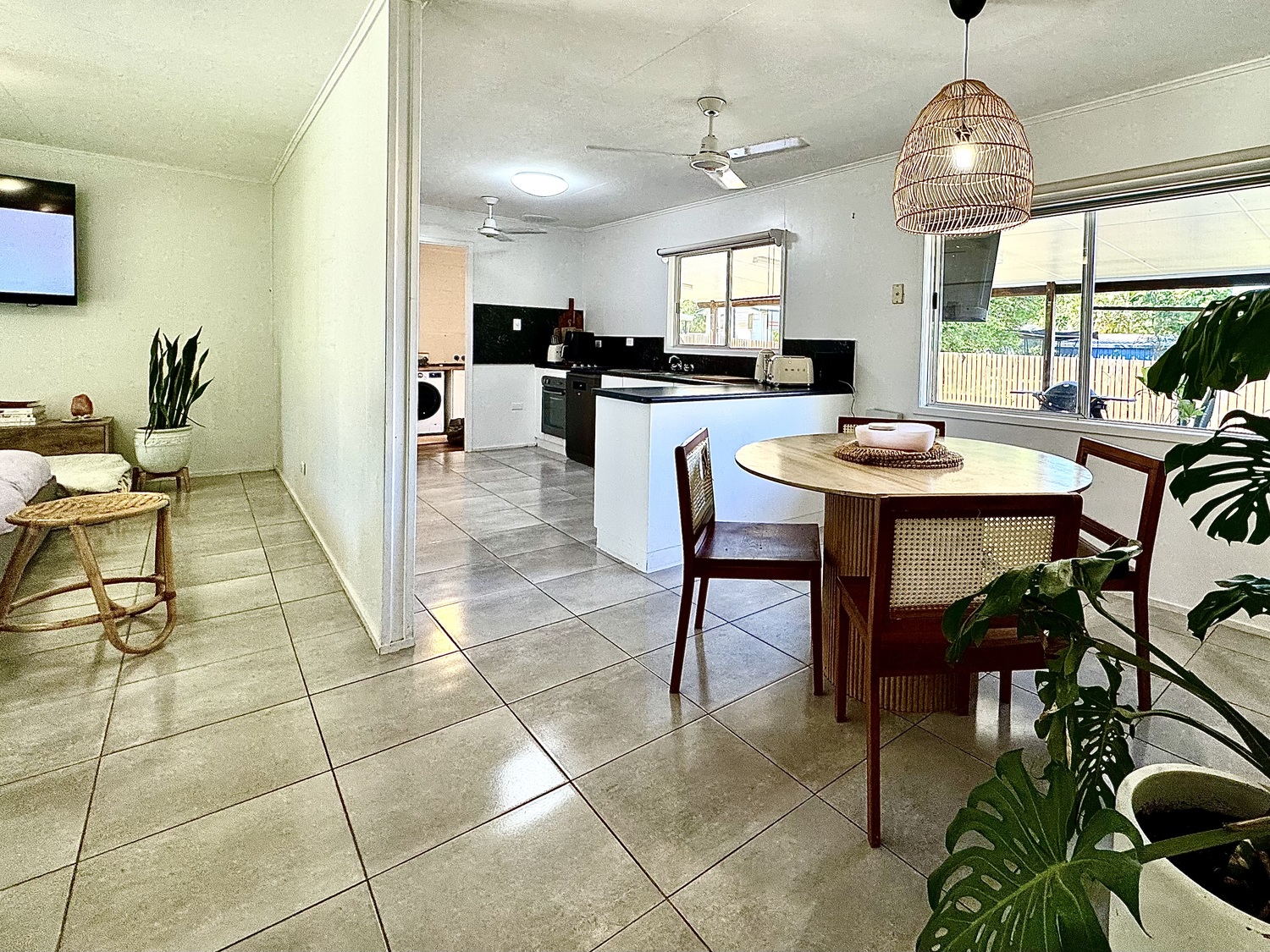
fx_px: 514
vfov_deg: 85.7
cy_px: 476
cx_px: 635
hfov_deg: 102.1
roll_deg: -1.0
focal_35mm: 14
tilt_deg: -2.3
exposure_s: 1/100
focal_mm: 2.22
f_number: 2.2
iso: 100
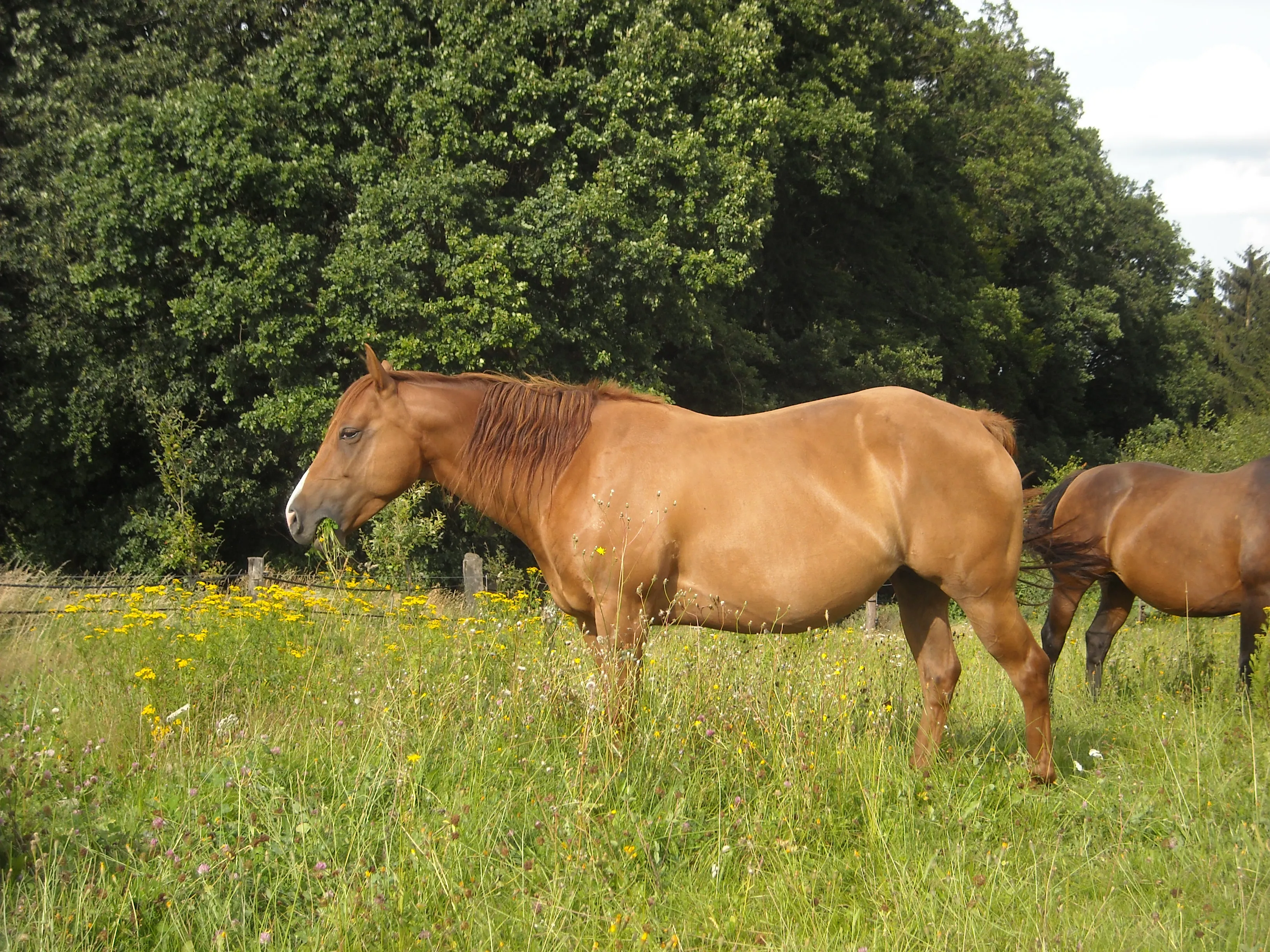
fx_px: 1981
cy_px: 476
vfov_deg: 27.0
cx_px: 635
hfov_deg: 35.5
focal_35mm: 54
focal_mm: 8.85
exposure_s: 1/353
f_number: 3.3
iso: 64
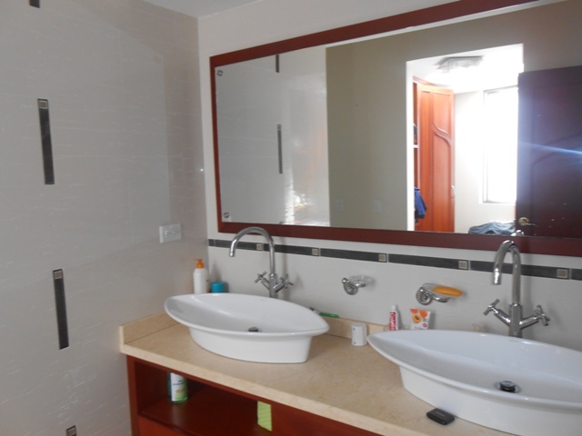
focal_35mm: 26
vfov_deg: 53.1
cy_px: 218
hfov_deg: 67.3
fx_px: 437
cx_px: 291
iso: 160
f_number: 3.5
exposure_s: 1/30
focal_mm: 4.6
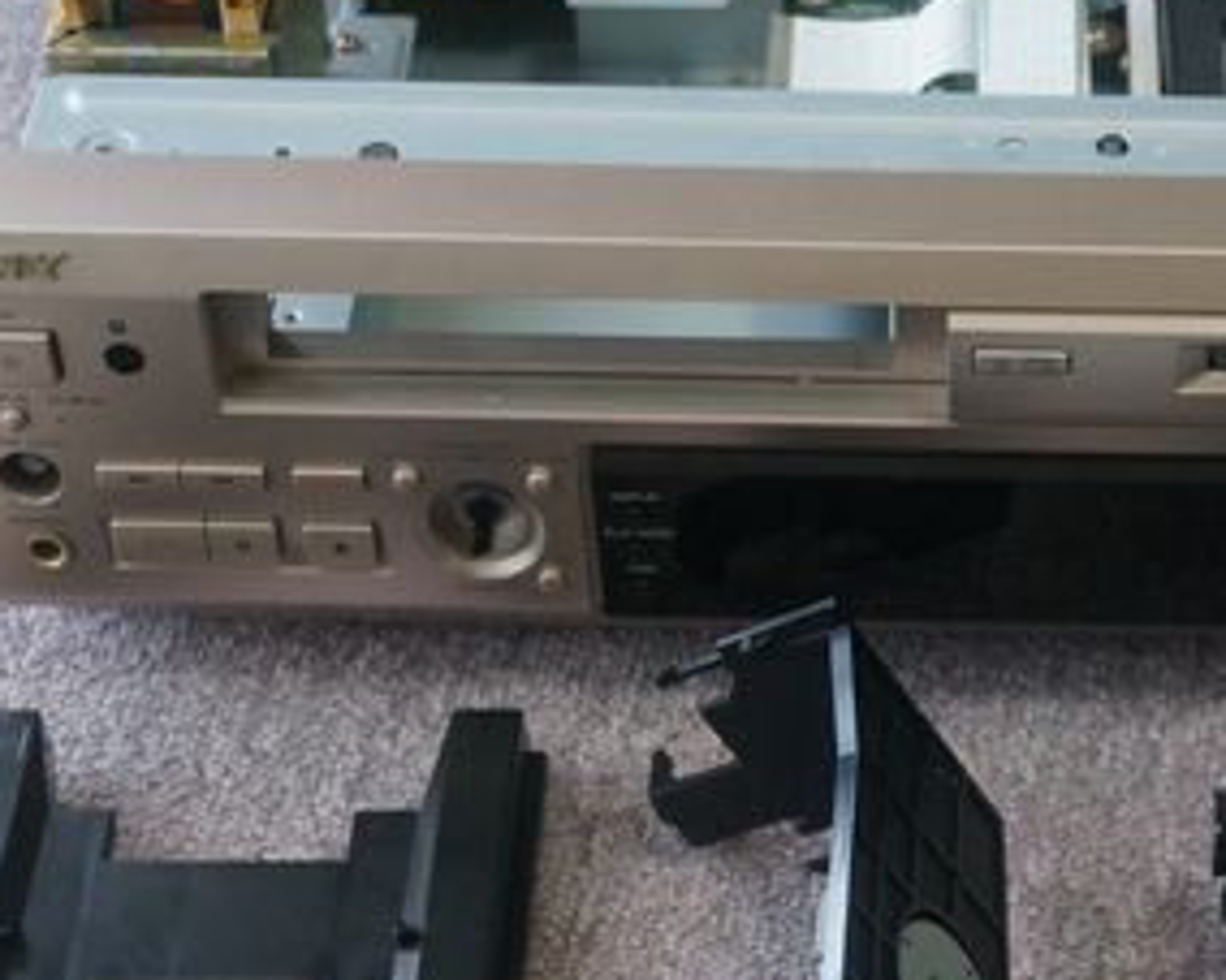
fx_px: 3446
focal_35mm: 95
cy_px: 801
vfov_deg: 16.1
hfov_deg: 19.9
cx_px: 1010
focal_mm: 32
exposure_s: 1/160
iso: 2000
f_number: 5
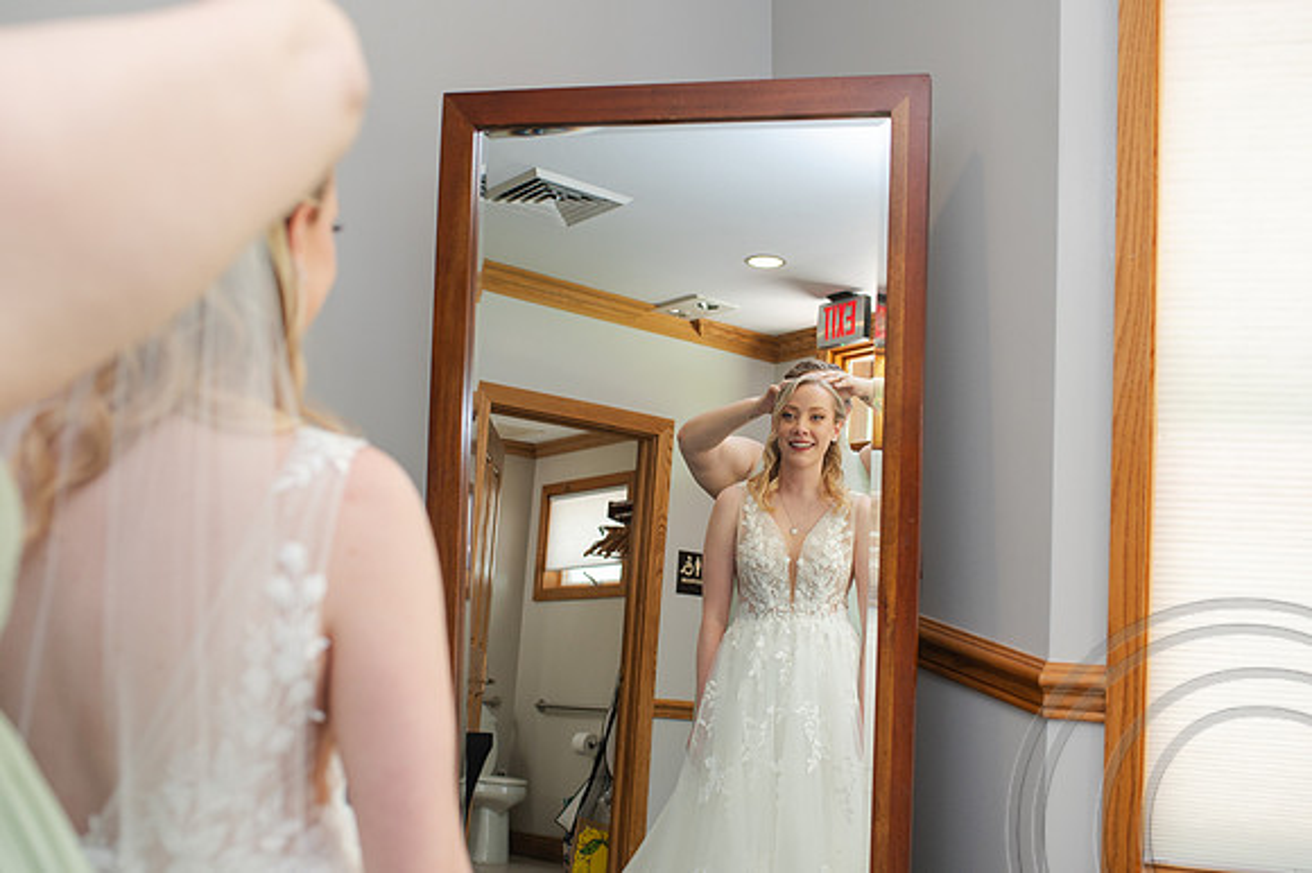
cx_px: 711
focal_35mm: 41
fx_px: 1510
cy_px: 457
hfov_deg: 46.9
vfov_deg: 32.2
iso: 800
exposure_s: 1/200
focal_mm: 35
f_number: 3.5
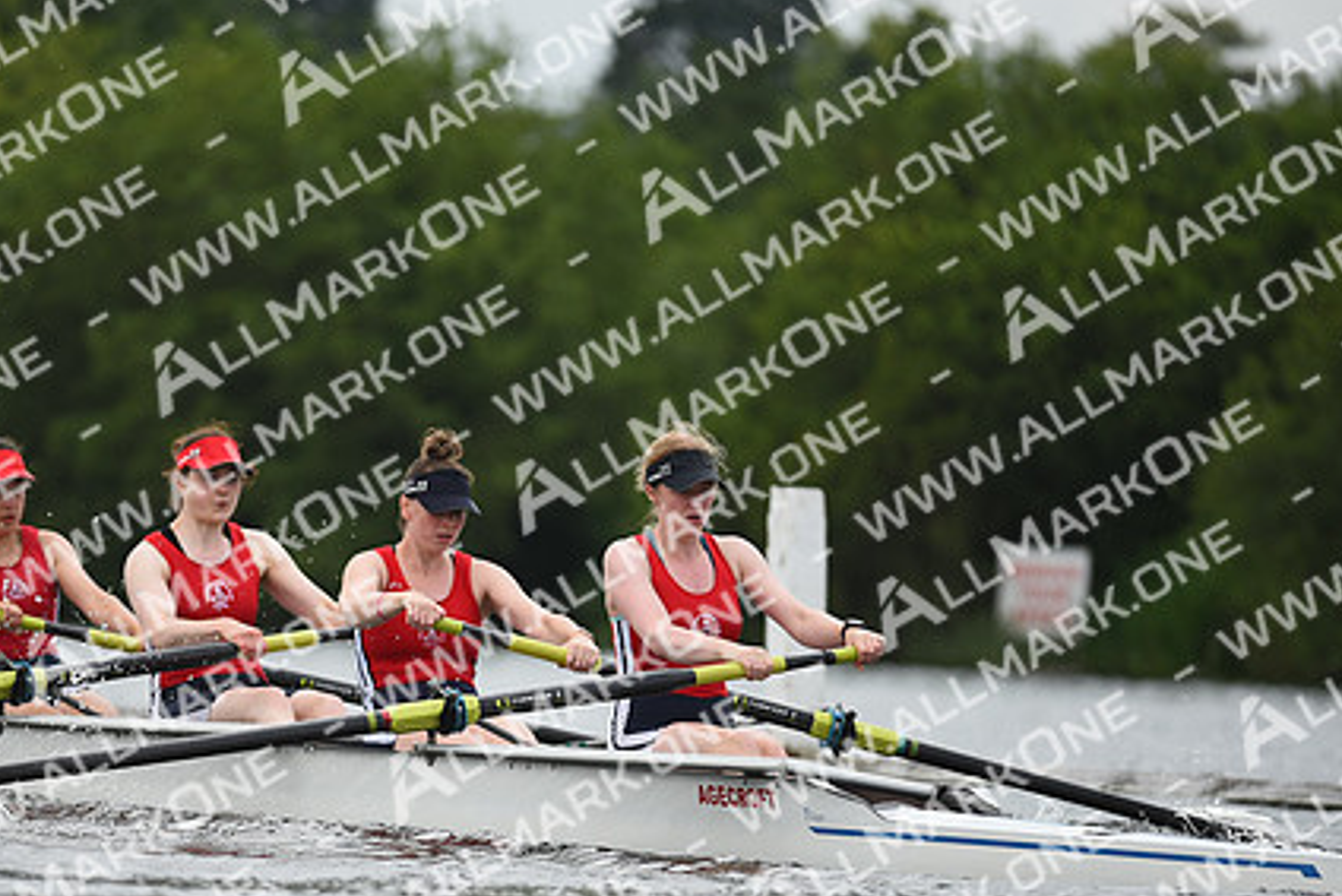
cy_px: 600
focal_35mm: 410
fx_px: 15288
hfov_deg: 5.0
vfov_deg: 3.4
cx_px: 446
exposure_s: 1/1600
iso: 200
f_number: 4
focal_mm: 300
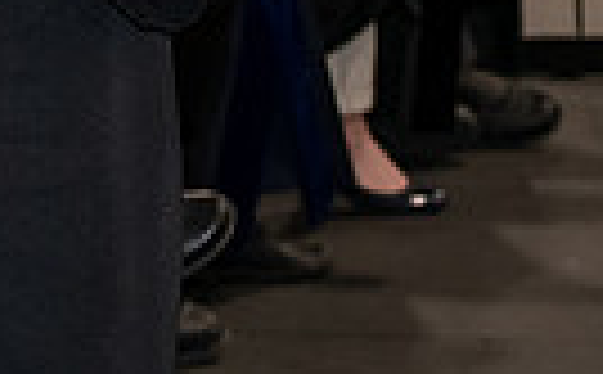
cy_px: -421
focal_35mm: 310
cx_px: -630
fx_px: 5082
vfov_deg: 4.2
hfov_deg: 6.6
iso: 2500
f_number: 5
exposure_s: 1/200
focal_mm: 70
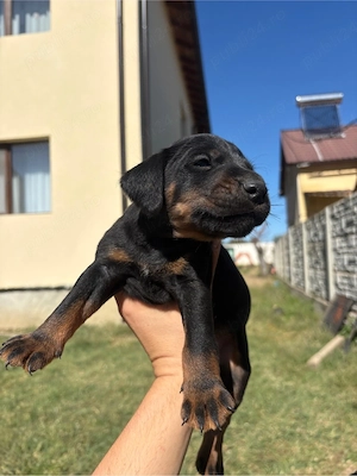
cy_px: 238
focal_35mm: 26
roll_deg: +2.4
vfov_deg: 67.3
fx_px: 358
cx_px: 178
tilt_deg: +4.0
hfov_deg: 53.1
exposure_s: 1/4950
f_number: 1.6
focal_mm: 5.96
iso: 50
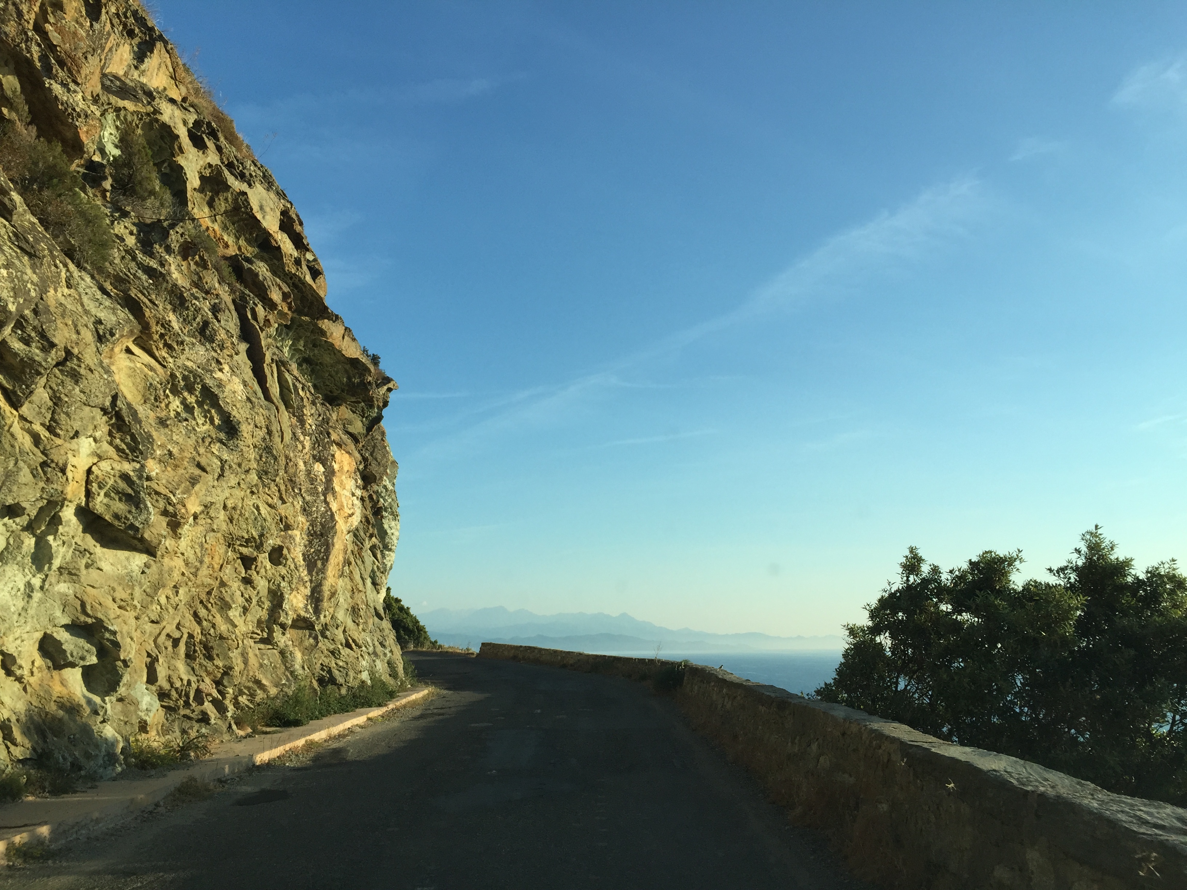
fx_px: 994
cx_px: 594
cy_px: 445
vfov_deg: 48.2
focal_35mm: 29
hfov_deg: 61.7
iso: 32
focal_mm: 4.15
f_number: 2.2
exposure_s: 1/1014
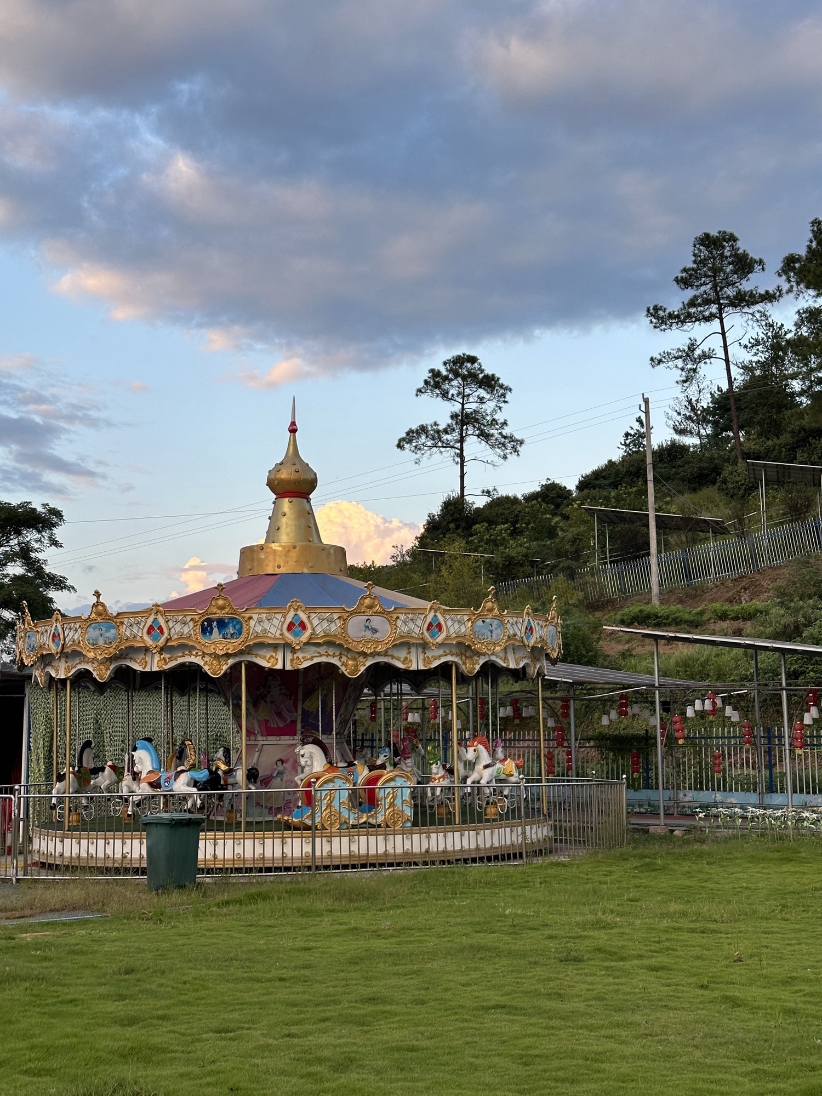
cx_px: 411
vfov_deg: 39.7
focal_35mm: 48
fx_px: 1520
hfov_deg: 30.3
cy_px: 548
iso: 64
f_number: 1.78
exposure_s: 1/446
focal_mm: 6.86
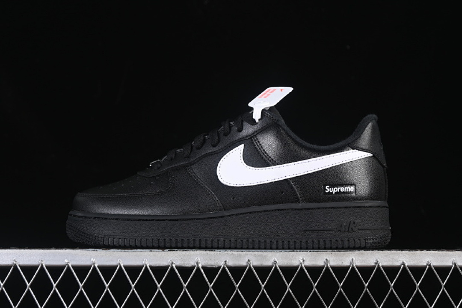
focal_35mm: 75
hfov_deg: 27.0
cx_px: 231
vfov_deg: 18.2
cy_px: 154
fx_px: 962
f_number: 6.3
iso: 160
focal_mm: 50
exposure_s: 1/60
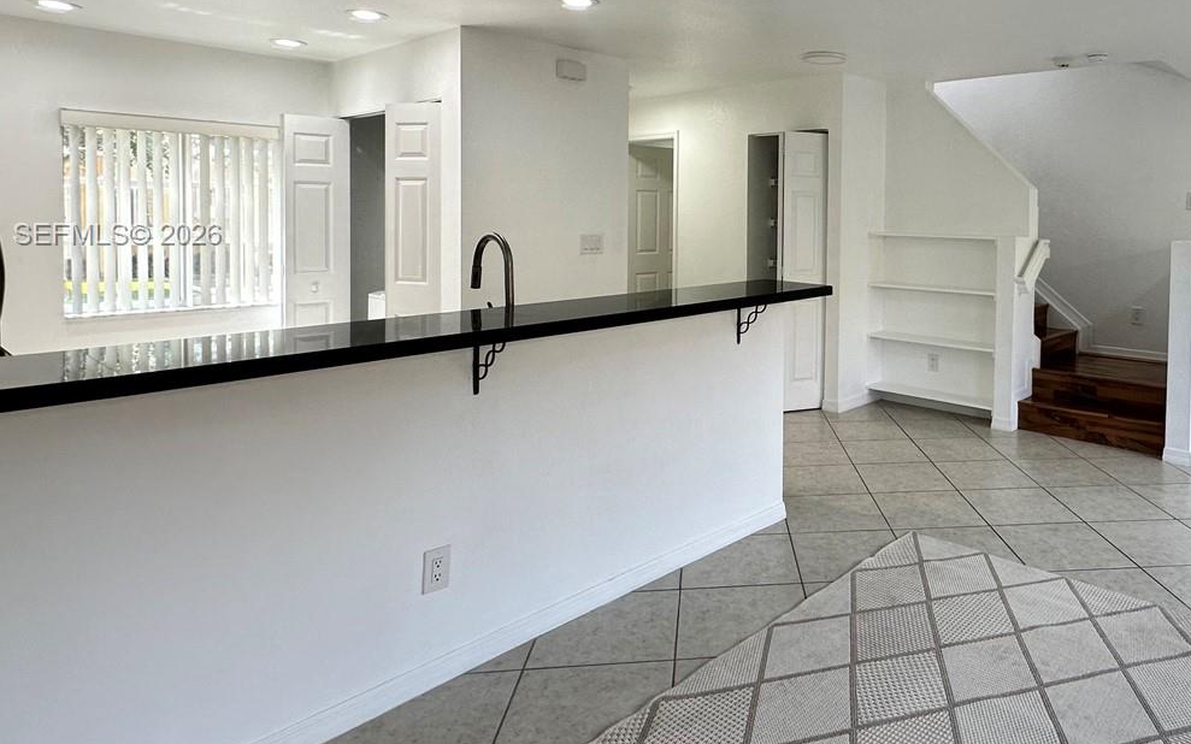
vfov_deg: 50.0
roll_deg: -1.4
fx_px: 779
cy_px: 236
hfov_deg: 72.2
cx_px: 809
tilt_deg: +0.7
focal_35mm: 24
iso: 160
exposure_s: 1/120
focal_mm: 2.22
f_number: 2.2
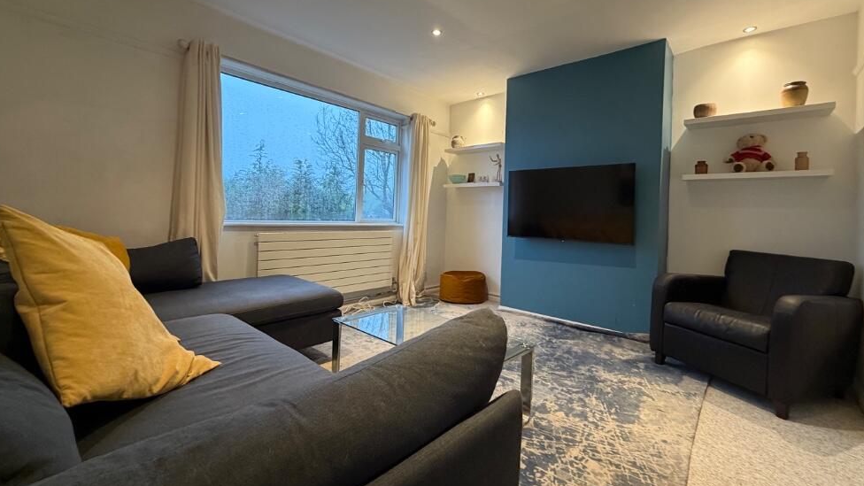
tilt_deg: +0.7
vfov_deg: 66.9
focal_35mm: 16
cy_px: 214
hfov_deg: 99.3
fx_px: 367
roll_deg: -1.6
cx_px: 445
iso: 250
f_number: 2.2
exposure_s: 1/50
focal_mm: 2.22
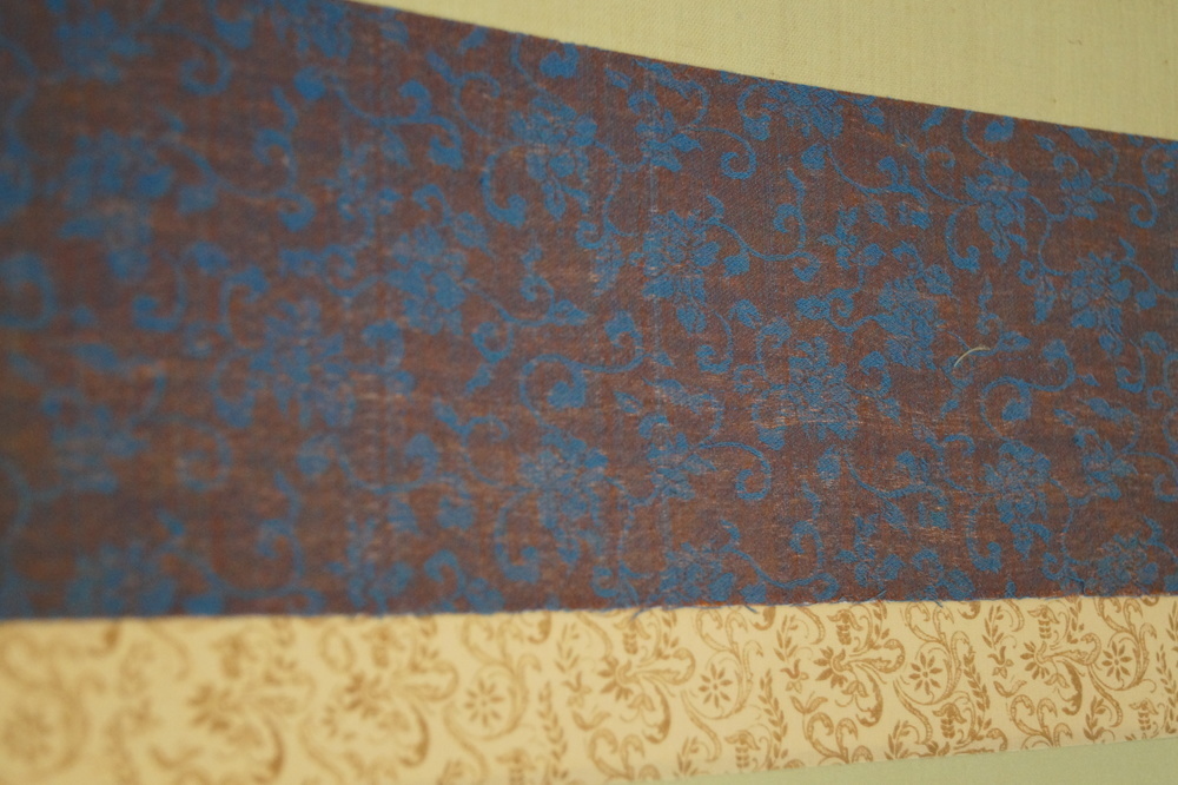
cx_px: 589
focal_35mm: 52
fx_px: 1717
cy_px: 392
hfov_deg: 37.9
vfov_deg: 25.7
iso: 2500
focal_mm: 35
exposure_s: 1/160
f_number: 5
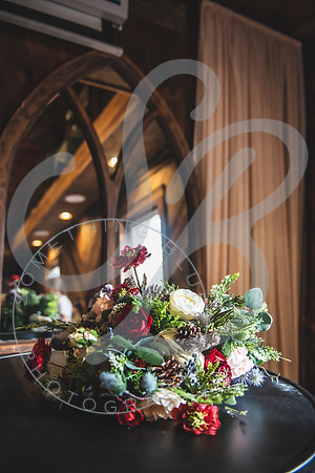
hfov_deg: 45.0
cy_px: 236
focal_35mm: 29
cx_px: 158
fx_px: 381
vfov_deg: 63.7
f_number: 2.8
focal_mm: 29
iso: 1000
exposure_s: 1/160
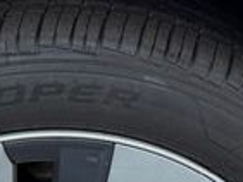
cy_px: 192
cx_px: 45
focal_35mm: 109
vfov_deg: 13.4
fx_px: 766
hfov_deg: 17.9
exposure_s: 1/1464
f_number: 1.78
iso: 100
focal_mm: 6.76
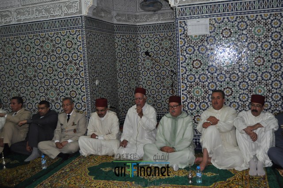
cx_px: 142
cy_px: 94
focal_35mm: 34
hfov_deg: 55.2
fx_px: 271
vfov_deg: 38.3
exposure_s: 1/60
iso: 800
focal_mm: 23
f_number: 3.8
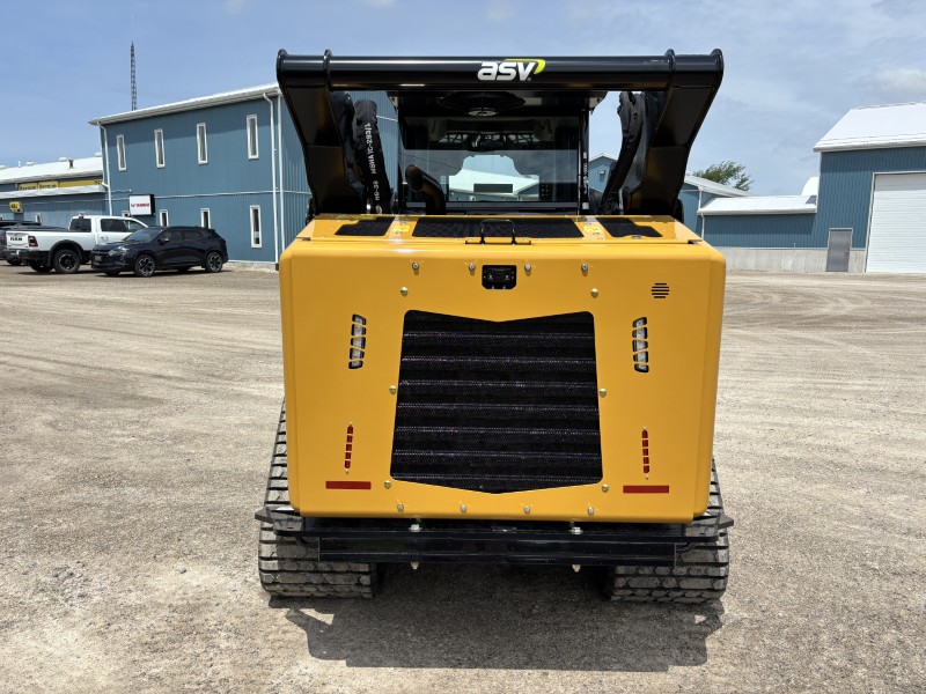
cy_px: 347
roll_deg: -0.4
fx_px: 696
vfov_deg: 53.1
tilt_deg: -9.5
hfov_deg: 67.3
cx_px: 463
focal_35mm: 26
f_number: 1.6
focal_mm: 5.96
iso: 50
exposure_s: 1/4082
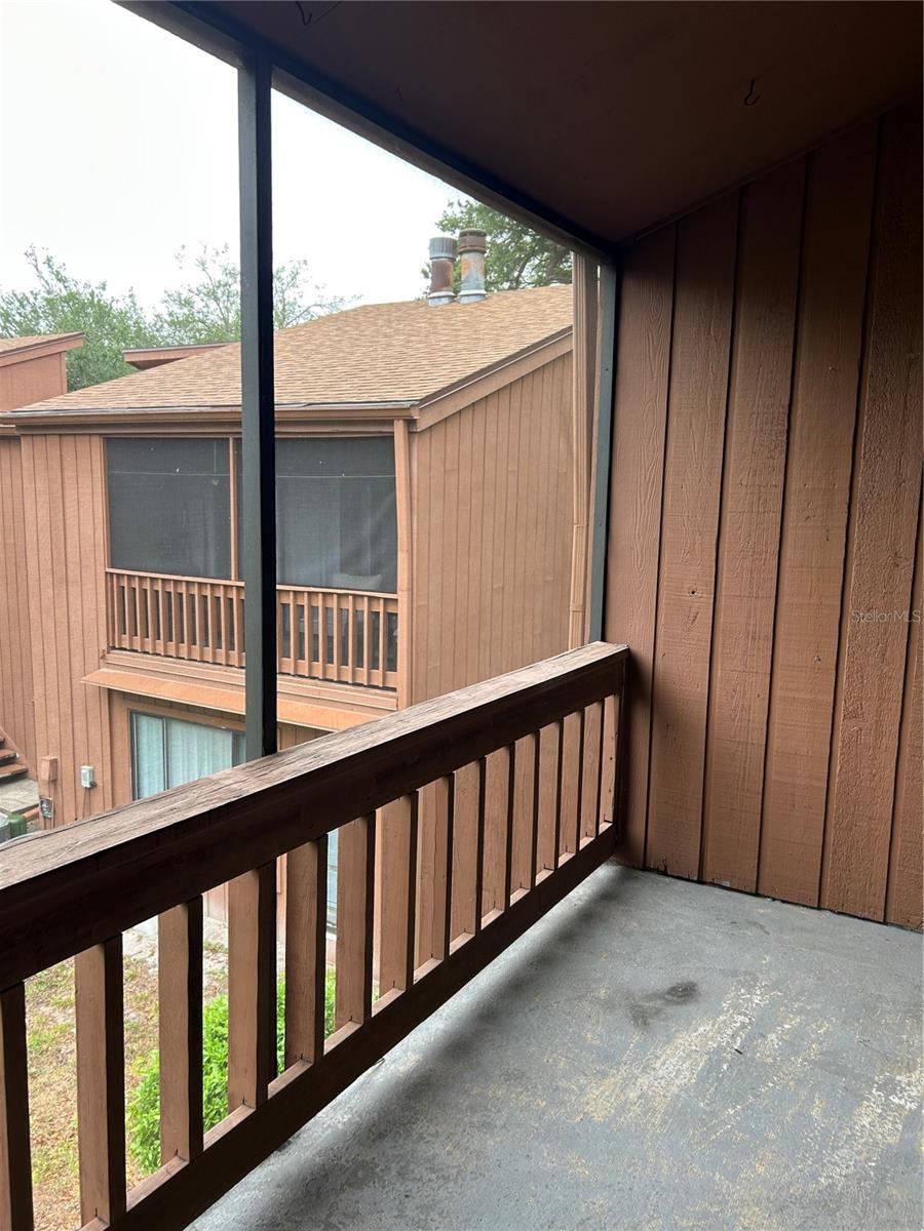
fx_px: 925
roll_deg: -1.2
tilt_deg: -8.0
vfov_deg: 67.3
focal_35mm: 26
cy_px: 616
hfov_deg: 53.1
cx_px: 462
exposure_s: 1/121
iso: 50
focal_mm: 5.7
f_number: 1.5
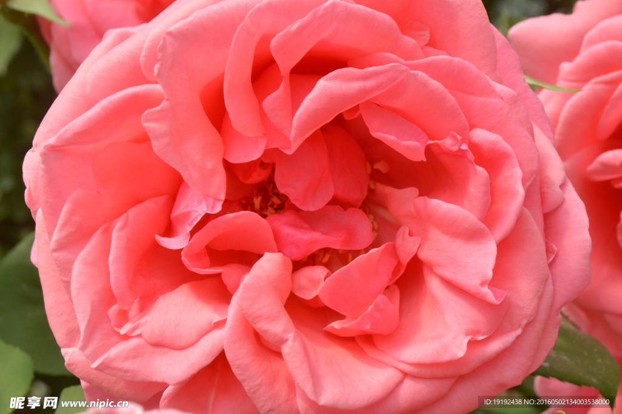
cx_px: 311
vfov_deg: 9.9
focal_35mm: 138
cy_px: 207
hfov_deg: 14.9
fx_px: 2382
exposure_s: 1/250
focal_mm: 92
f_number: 18
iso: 720
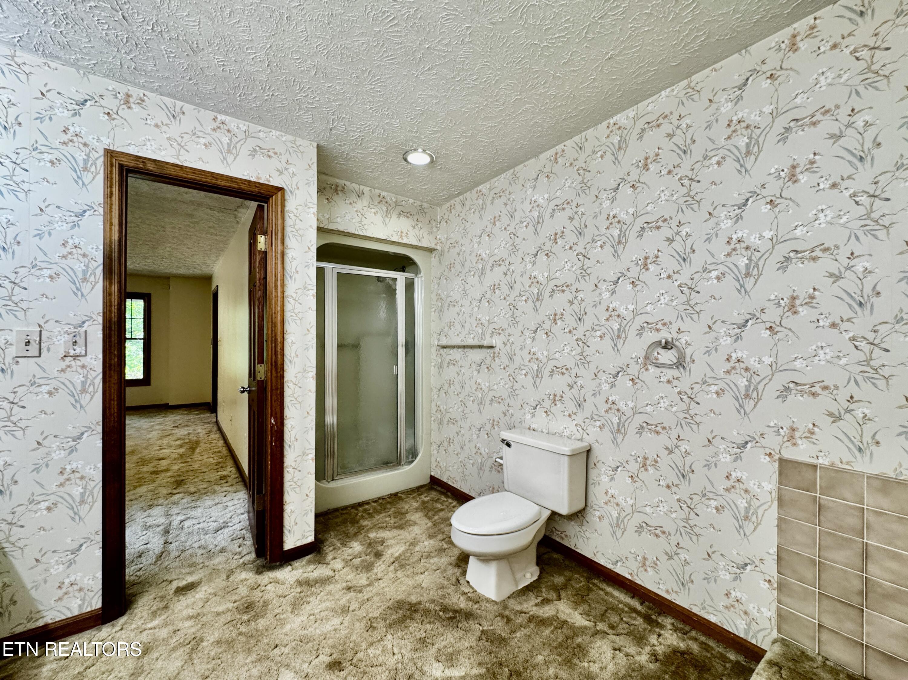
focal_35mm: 14
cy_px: 340
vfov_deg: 85.7
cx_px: 454
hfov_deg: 102.1
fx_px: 367
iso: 250
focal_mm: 2.22
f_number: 2.2
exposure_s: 1/120
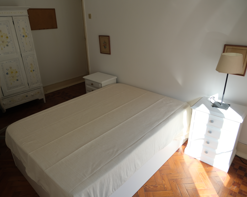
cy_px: 98
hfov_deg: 65.9
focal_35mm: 26
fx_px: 190
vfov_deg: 54.9
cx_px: 112
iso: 320
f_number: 4.5
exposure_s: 1/180
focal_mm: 15
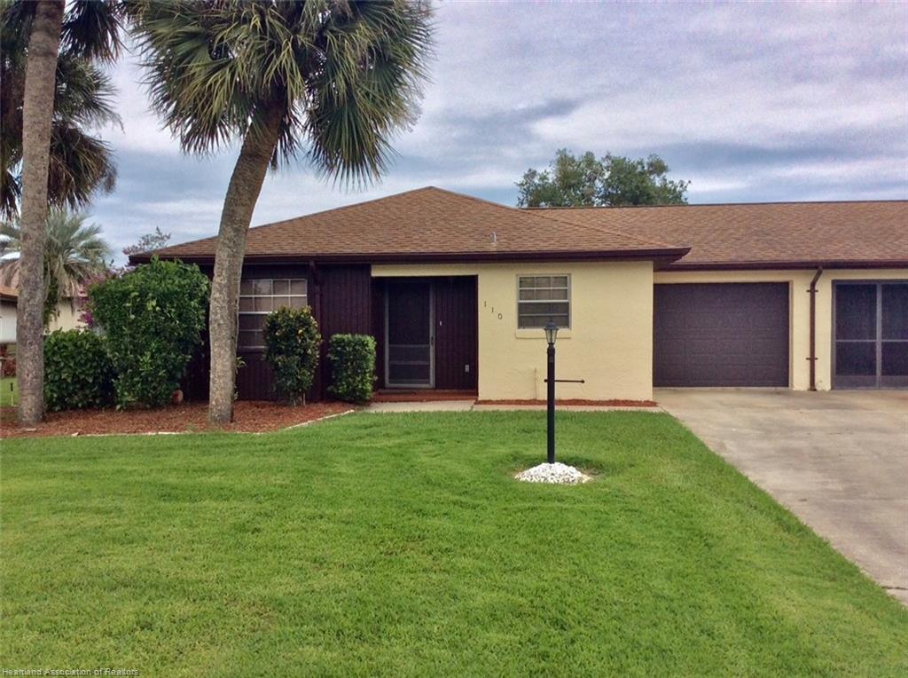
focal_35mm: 32
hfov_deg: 56.9
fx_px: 838
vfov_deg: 44.0
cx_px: 454
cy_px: 339
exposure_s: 1/2119
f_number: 2.4
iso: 32
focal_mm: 3.3
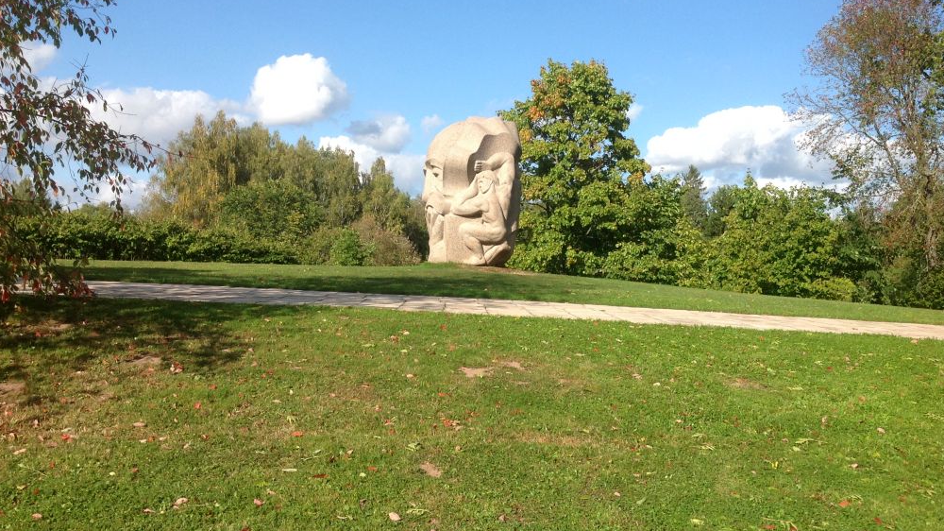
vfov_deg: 30.4
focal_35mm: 39
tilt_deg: -0.4
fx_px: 976
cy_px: 244
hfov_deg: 51.6
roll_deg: -2.4
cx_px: 465
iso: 50
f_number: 2.4
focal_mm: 4.28
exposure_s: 1/1592
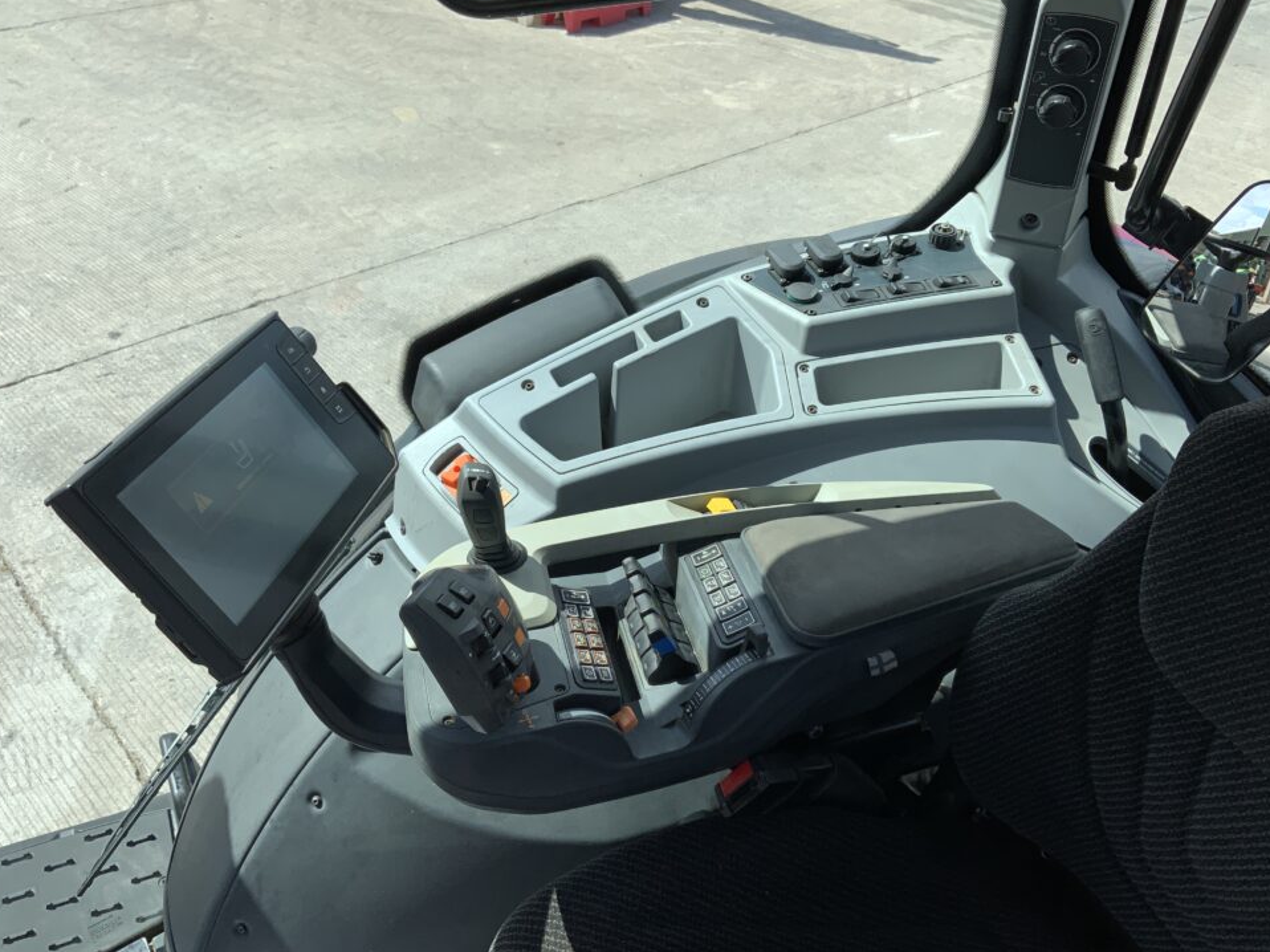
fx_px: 1137
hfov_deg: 58.4
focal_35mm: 31
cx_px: 639
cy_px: 467
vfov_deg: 45.4
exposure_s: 1/929
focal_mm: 3
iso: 16
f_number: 1.8
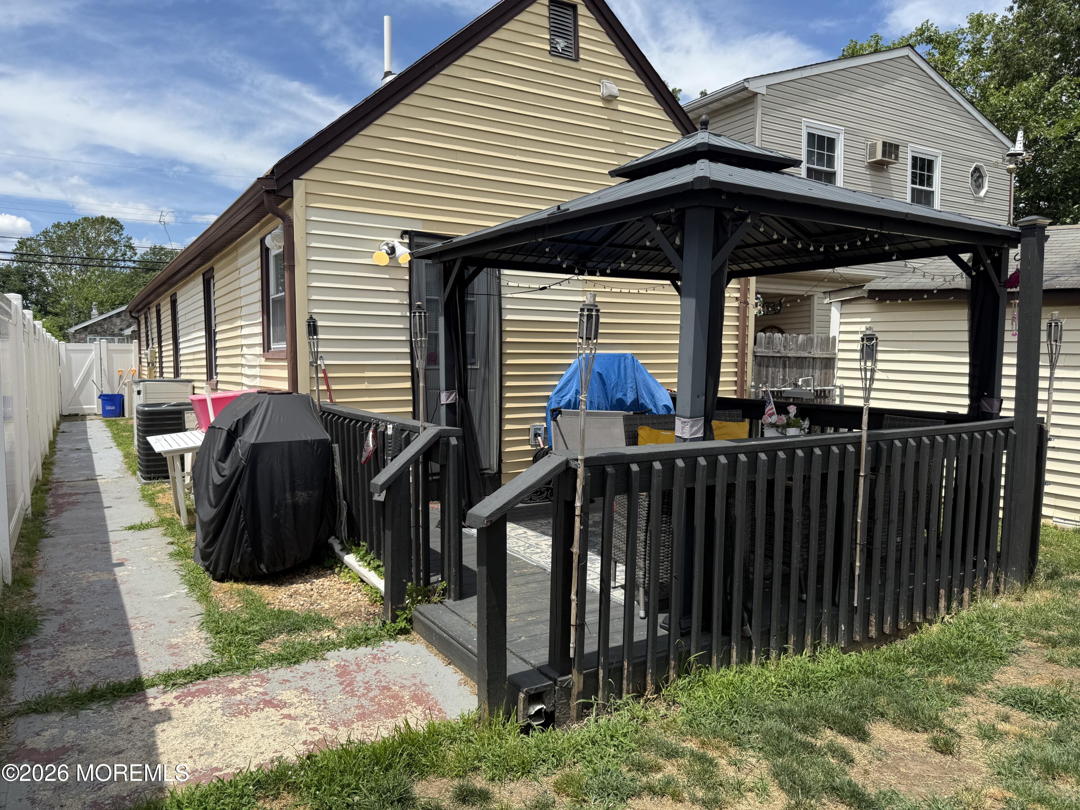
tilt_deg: -3.1
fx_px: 749
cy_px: 405
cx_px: 540
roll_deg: +0.0
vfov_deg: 56.8
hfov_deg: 71.6
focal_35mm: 24
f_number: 1.78
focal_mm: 6.76
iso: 80
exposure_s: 1/4167
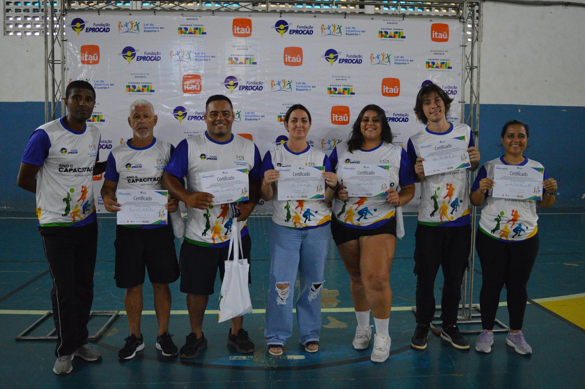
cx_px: 292
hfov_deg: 62.0
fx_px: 487
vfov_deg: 43.5
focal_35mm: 30
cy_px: 194
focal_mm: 20
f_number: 3.8
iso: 3200
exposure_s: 1/320
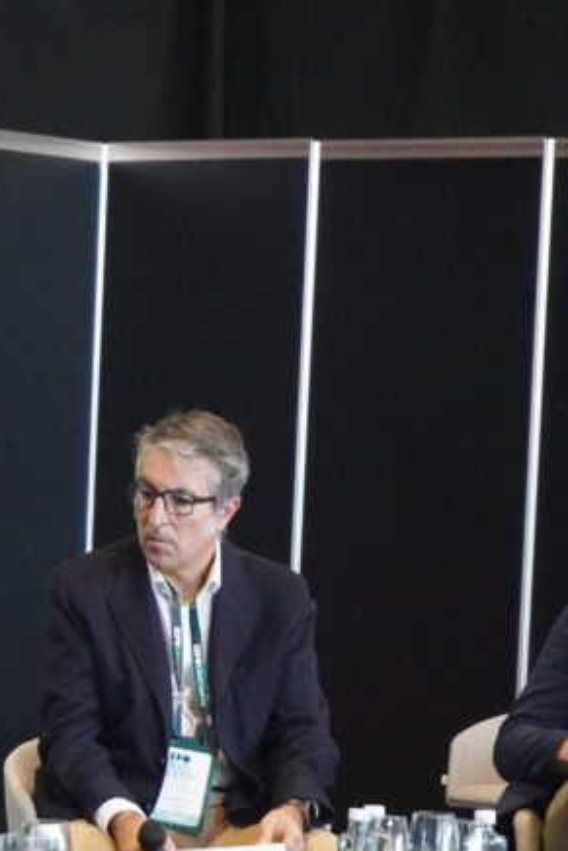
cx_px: -25
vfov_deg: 11.7
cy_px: 616
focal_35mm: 176
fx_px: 4162
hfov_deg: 7.8
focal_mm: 50
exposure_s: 1/100
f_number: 5.6
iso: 6400
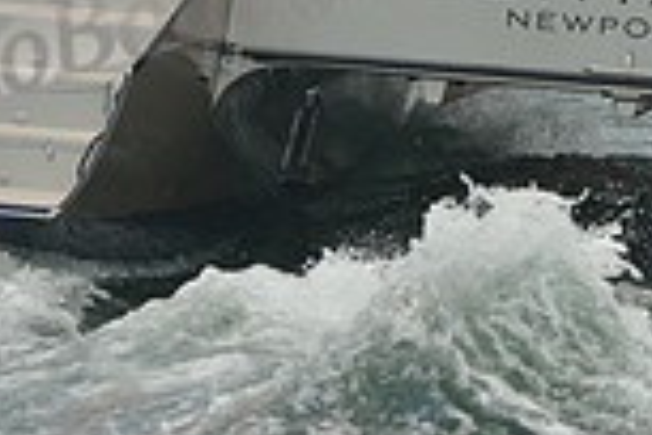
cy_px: -241
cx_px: 605
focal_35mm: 265
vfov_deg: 5.1
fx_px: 4799
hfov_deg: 7.7
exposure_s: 1/800
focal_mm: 70
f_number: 5
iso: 400
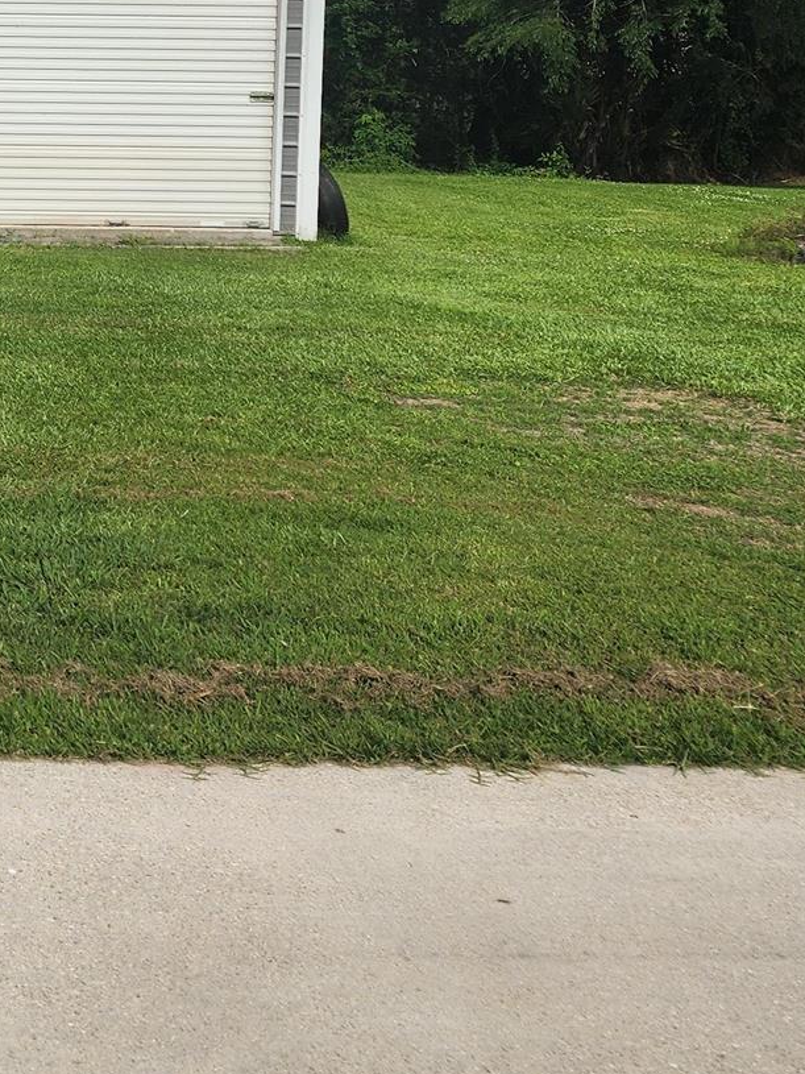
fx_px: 2016
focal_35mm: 65
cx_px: -260
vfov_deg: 28.6
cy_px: 101
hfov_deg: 20.5
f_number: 1.8
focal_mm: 6.4
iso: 12
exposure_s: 1/1983
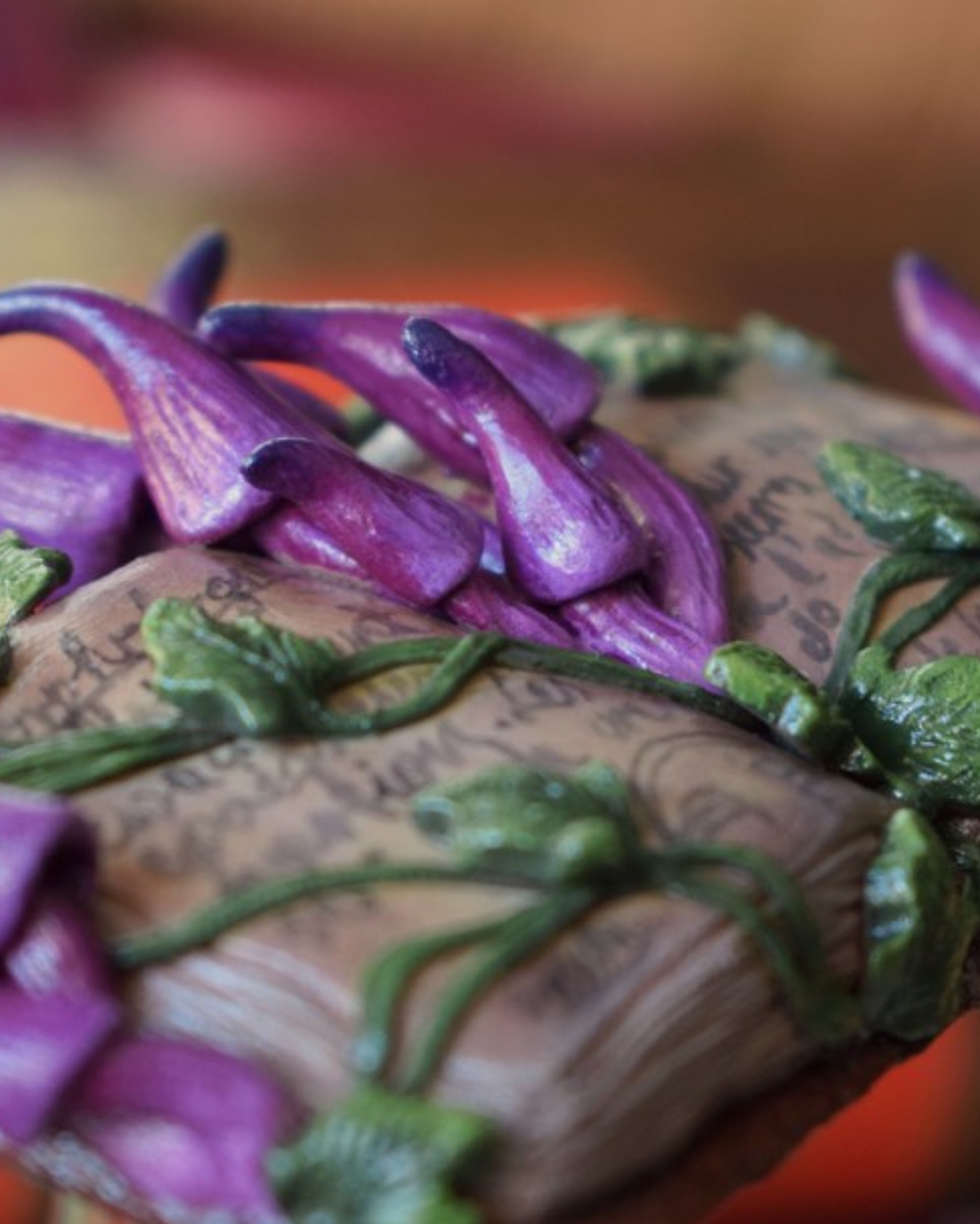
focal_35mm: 147
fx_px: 5323
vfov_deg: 13.1
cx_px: 462
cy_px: 567
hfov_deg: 10.5
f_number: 5.6
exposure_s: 1/60
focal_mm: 55
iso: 720
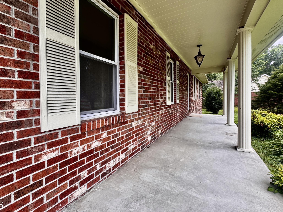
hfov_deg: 90.4
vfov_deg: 74.1
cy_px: 88
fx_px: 139
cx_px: 120
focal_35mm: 17
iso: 40
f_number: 2.2
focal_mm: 2.22
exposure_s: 1/433
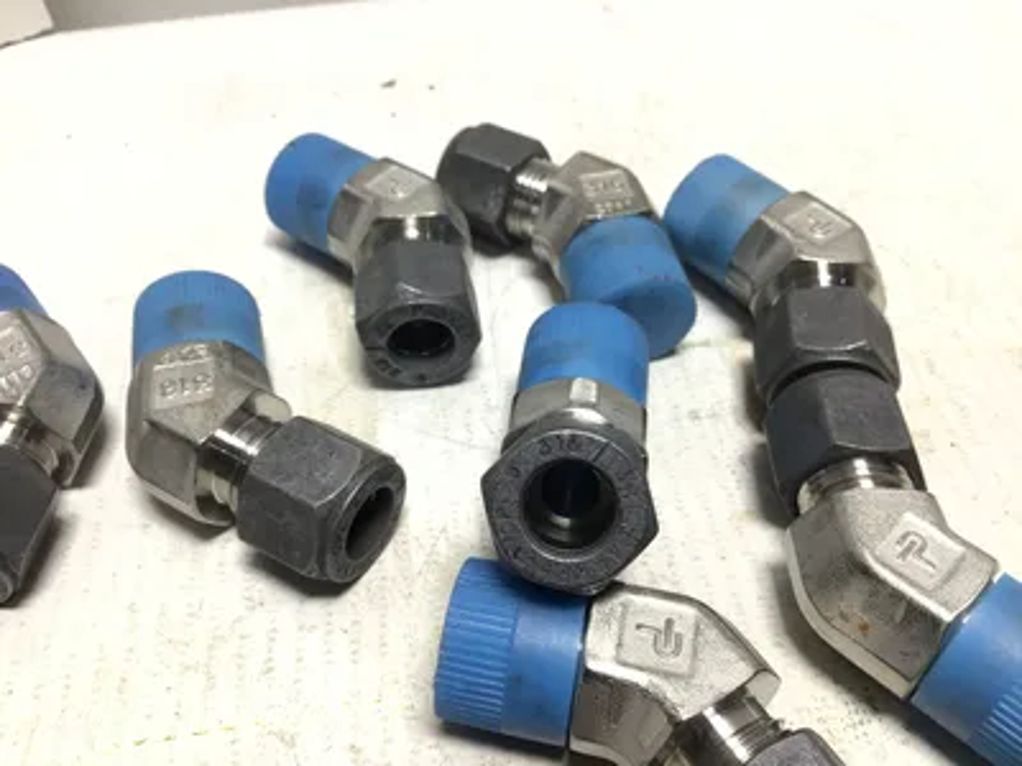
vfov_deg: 45.4
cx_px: 511
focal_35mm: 31
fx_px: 915
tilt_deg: -47.9
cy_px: 383
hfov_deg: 58.4
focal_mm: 3.3
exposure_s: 1/120
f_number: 2.4
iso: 40
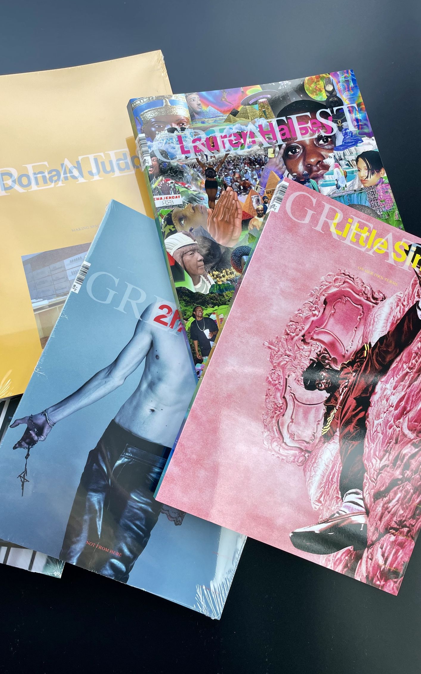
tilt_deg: -82.4
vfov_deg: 66.5
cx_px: 175
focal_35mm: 28
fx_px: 514
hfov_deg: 44.4
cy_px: 333
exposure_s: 1/238
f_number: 1.6
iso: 32
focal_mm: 4.2
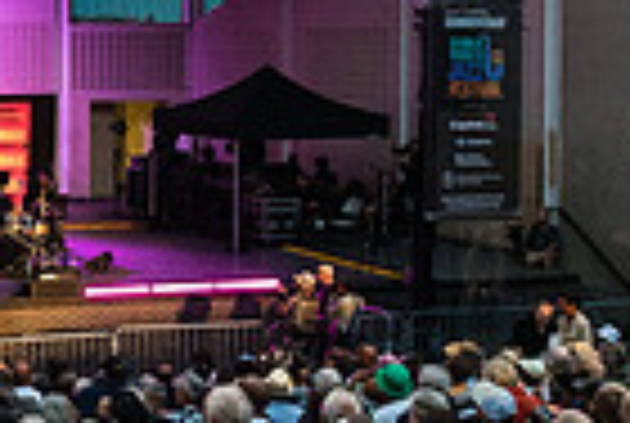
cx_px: -99
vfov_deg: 13.7
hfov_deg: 19.3
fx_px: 1754
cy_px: 79
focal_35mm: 100
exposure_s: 1/320
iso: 4000
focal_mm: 24
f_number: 4
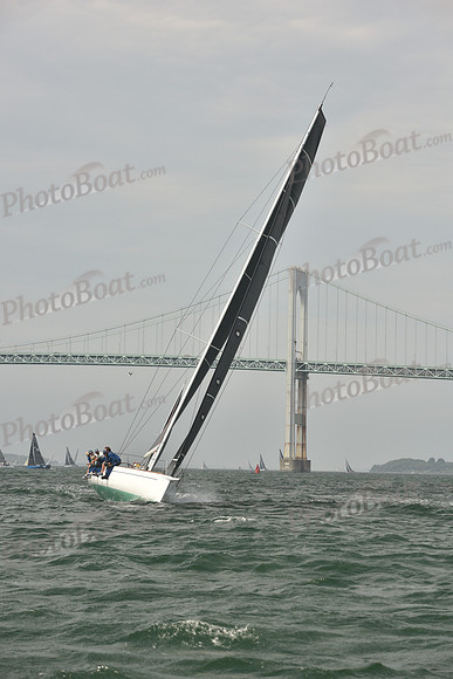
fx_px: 1886
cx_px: 226
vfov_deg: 20.4
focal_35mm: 100
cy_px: 340
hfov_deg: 13.7
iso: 250
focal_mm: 100
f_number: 6.3
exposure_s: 1/640
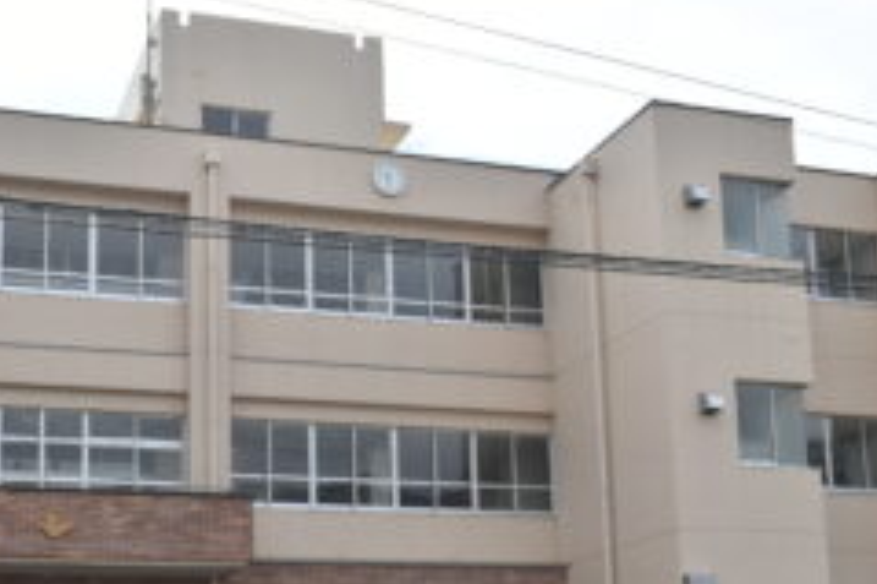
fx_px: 1530
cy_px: 468
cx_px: 396
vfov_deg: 21.3
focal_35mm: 63
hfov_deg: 32.0
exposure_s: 1/400
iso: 200
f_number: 10
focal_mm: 25
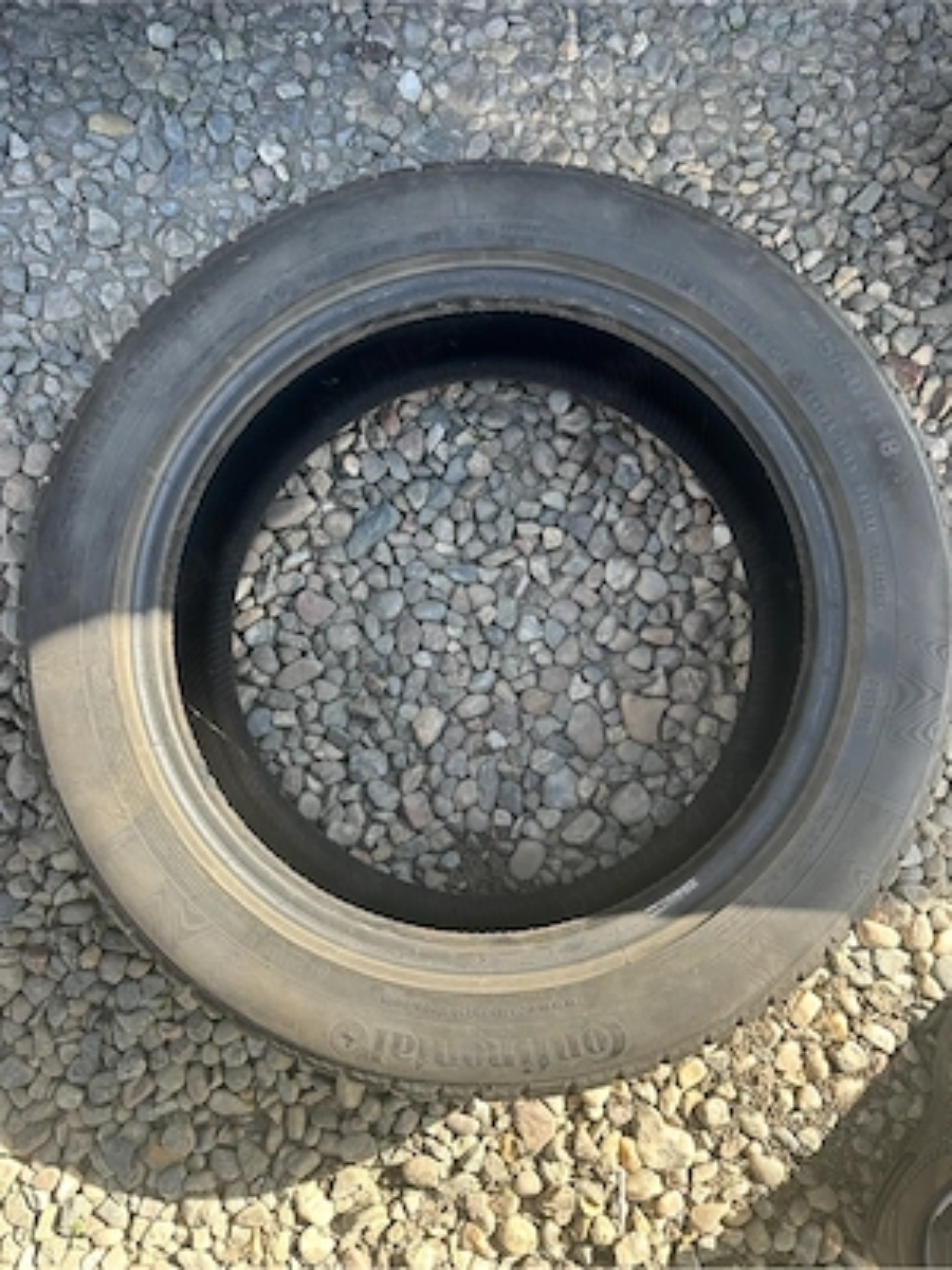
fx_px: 880
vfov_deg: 71.6
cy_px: 635
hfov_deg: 56.8
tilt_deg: -85.1
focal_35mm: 24
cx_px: 476
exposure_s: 1/508
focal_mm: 6.86
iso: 80
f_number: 1.78
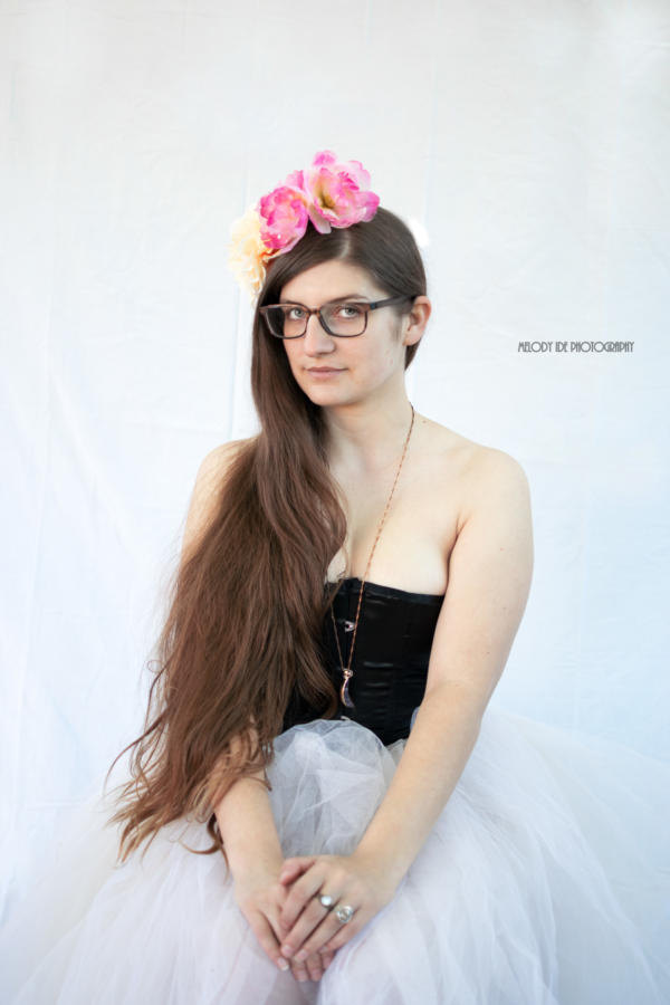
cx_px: 335
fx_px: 1466
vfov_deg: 37.9
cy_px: 502
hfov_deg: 25.8
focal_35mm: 52
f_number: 1.8
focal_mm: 35
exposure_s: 1/160
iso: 100
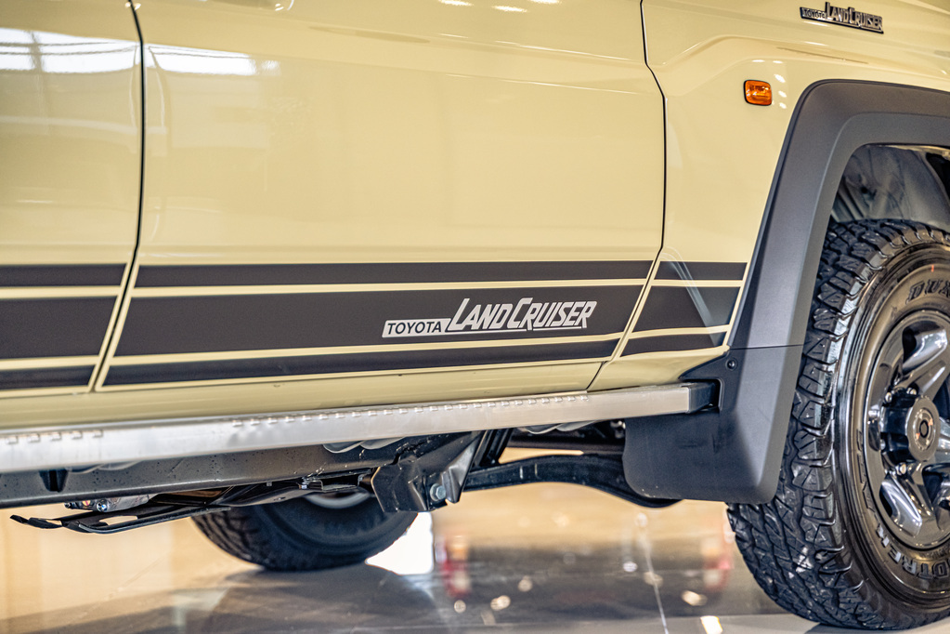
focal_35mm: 75
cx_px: 475
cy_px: 317
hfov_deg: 27.0
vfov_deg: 18.2
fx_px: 1979
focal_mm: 75
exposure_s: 1/200
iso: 1250
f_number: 2.8
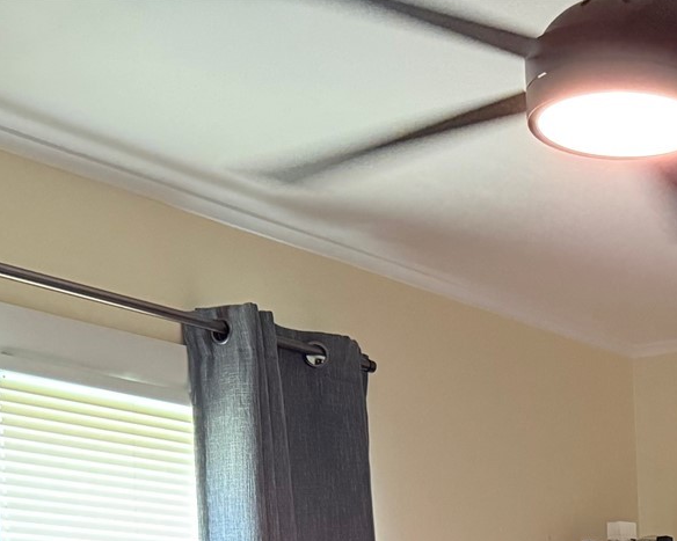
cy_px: 831
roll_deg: +1.1
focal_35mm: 77
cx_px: 832
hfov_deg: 22.6
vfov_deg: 17.7
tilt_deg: -4.4
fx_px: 1543
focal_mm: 6.76
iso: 640
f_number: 1.78
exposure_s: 1/60
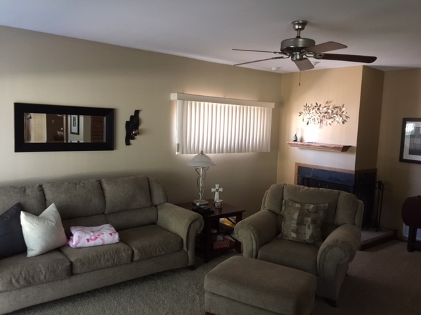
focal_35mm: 29
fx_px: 353
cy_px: 158
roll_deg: -3.4
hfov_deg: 61.7
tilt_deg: -6.1
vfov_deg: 48.2
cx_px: 210
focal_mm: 4.15
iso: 125
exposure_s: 1/15
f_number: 2.2
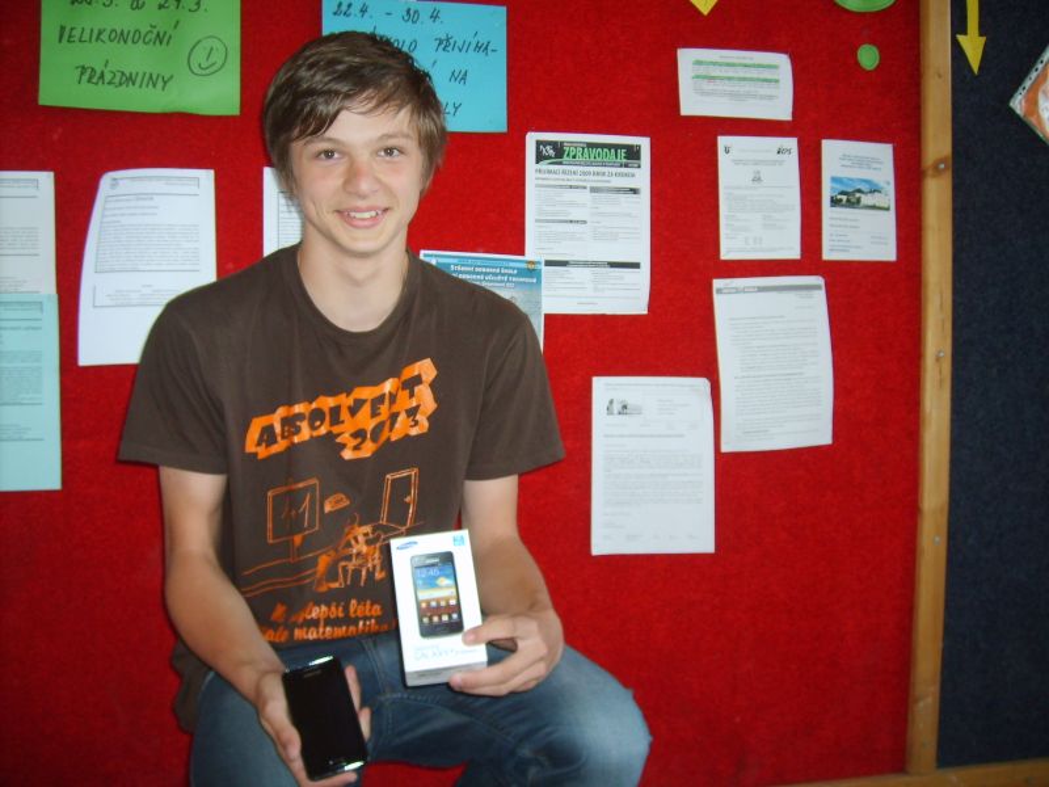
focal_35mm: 35
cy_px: 394
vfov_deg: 40.7
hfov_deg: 52.6
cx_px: 524
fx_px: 1061
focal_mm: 5.8
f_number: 2.8
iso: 100
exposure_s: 1/45
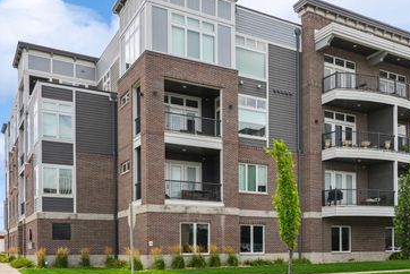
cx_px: 246
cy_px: 132
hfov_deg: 48.1
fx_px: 456
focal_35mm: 40
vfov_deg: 33.5
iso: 400
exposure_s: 1/19
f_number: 9
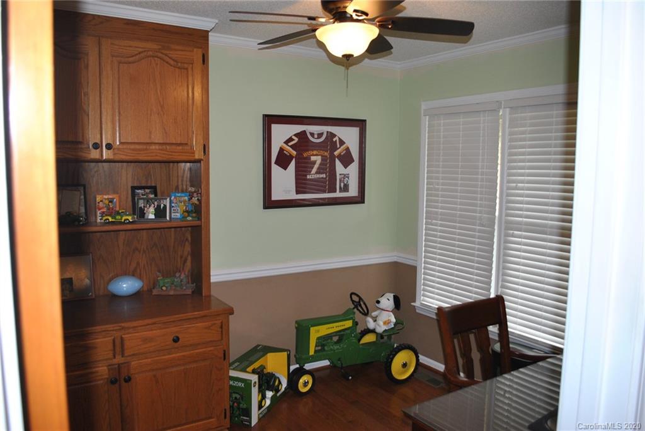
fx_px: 484
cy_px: 216
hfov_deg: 67.4
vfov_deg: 48.0
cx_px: 322
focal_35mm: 27
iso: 200
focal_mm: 18
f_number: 3.5
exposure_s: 1/60
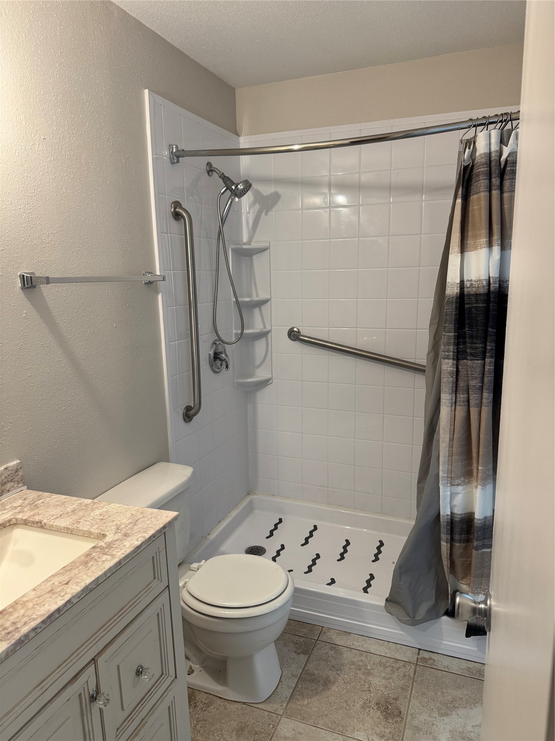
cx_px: 278
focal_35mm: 24
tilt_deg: -10.6
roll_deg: +1.8
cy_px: 370
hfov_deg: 56.8
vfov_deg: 71.6
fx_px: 513
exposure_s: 1/60
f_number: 1.78
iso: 160
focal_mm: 6.76
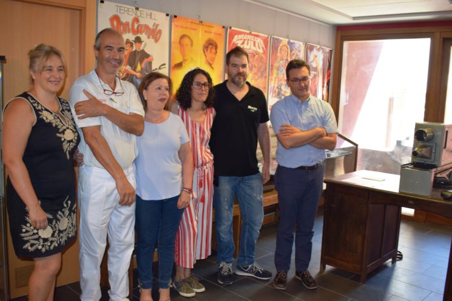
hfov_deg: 55.1
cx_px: 226
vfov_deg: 38.4
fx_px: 433
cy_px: 150
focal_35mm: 34
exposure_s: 1/80
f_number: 4.5
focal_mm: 23
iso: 800
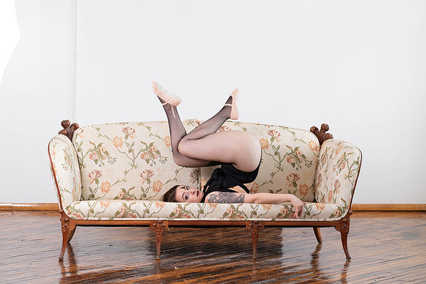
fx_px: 1202
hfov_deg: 20.1
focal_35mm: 102
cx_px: 213
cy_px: 142
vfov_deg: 13.5
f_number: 6.3
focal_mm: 100
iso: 320
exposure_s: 1/40
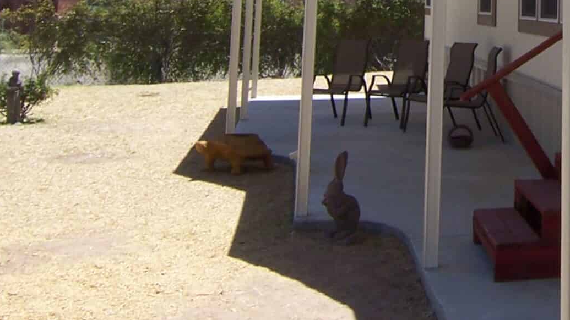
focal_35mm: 62
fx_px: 937
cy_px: -150
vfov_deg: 17.6
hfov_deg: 31.1
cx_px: 584
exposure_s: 1/250
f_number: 5.6
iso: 64
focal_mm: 3.8
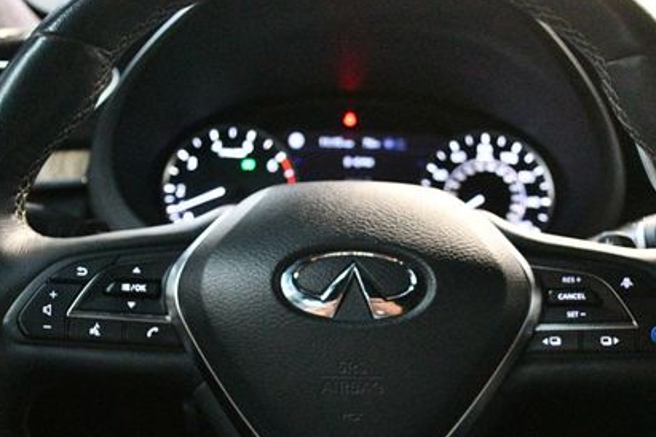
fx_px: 765
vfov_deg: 31.3
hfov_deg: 46.3
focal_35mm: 42
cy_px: 333
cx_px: 362
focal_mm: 18
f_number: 3.5
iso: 12800
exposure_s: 1/50
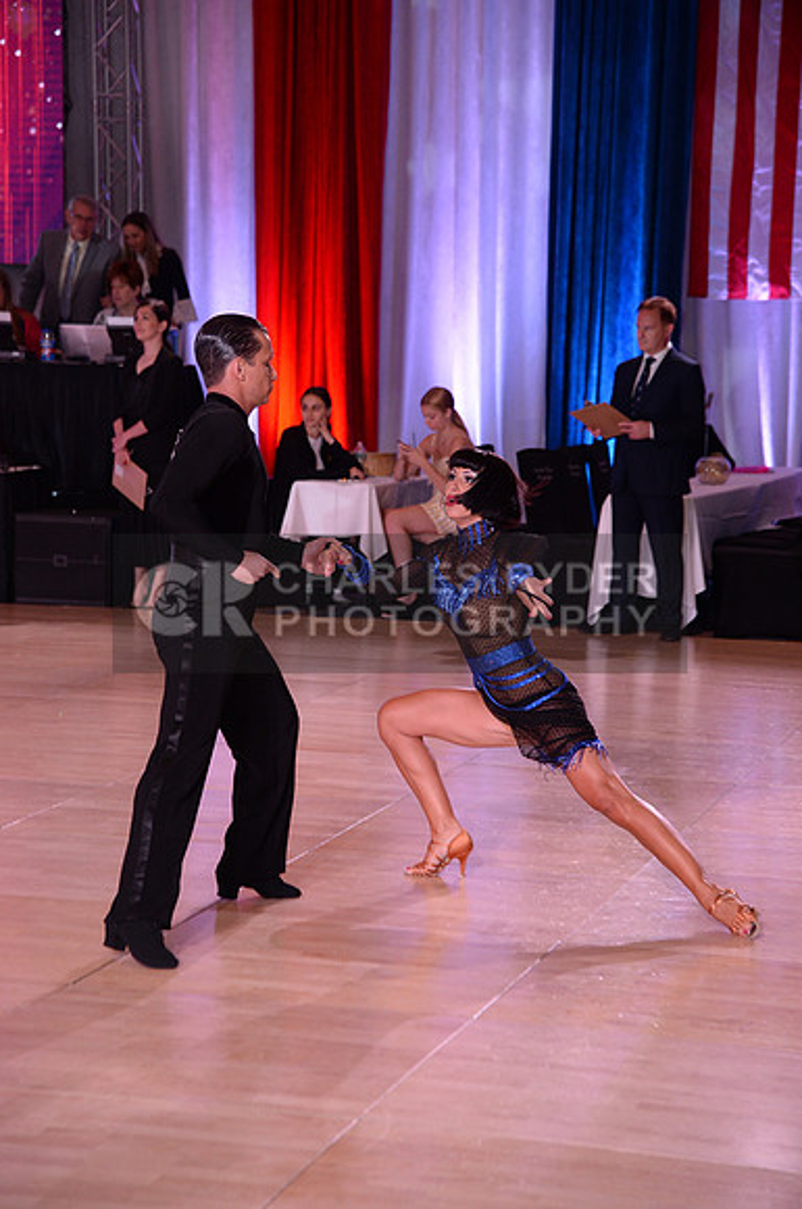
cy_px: 604
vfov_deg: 19.5
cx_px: 401
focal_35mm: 105
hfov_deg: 13.0
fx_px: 3519
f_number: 5
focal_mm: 105
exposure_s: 1/250
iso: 2000
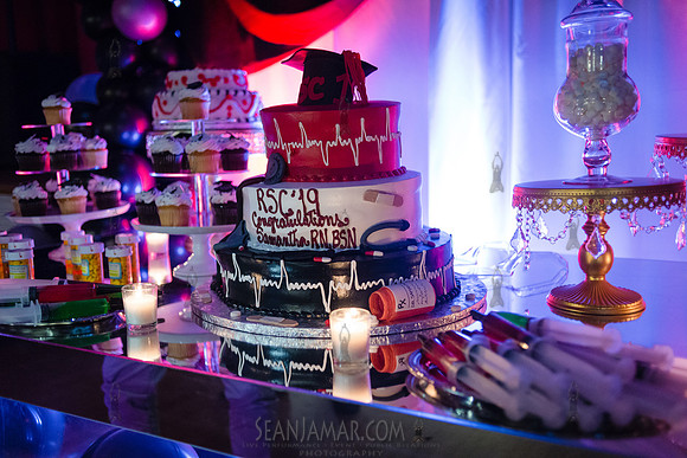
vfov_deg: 37.9
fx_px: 668
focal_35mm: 35
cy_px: 229
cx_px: 344
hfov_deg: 54.4
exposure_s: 1/200
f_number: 2.8
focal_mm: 35
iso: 4000
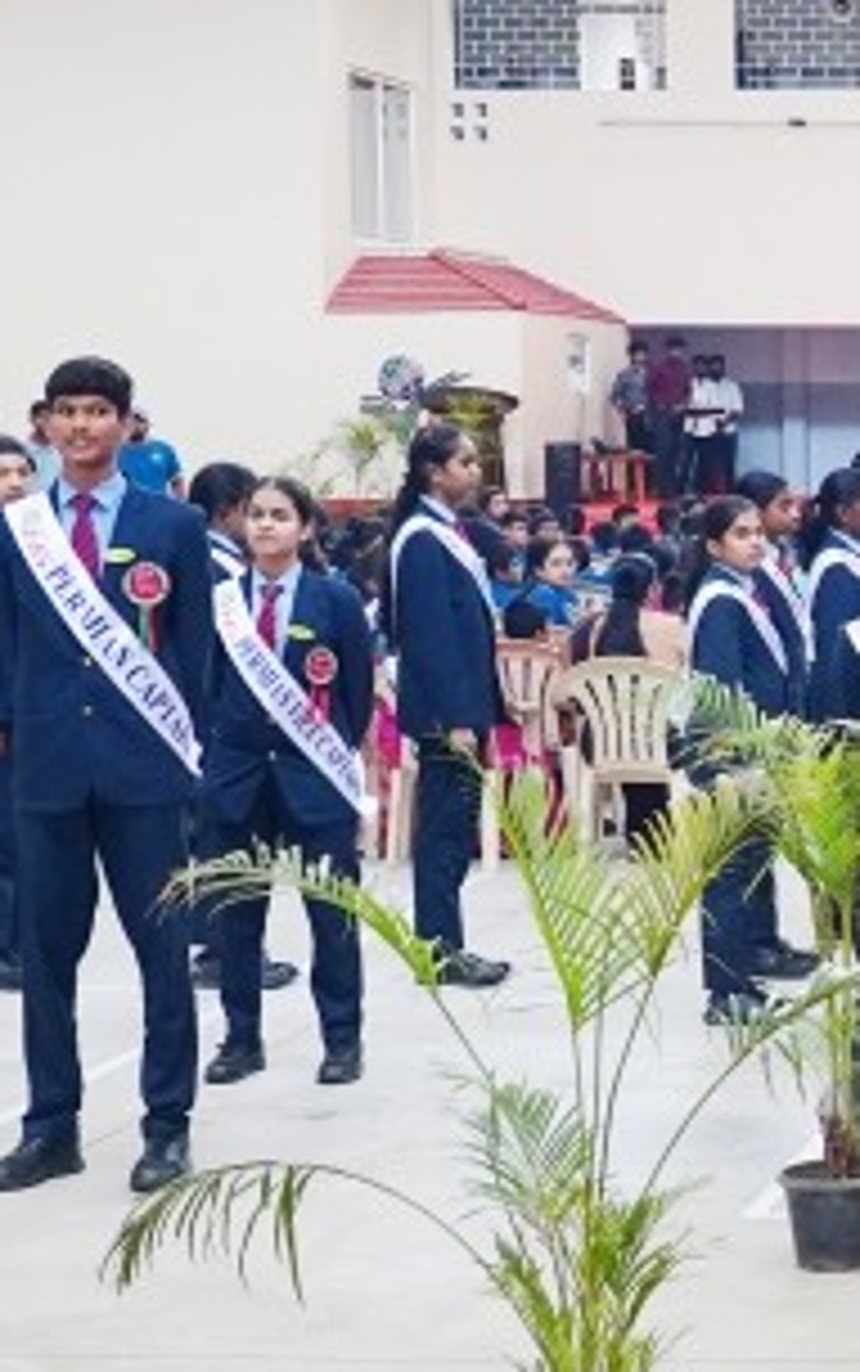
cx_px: 1526
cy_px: 749
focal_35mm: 82
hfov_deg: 14.2
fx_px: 3071
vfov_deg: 25.2
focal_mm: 24
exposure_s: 1/200
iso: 3200
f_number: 7.1
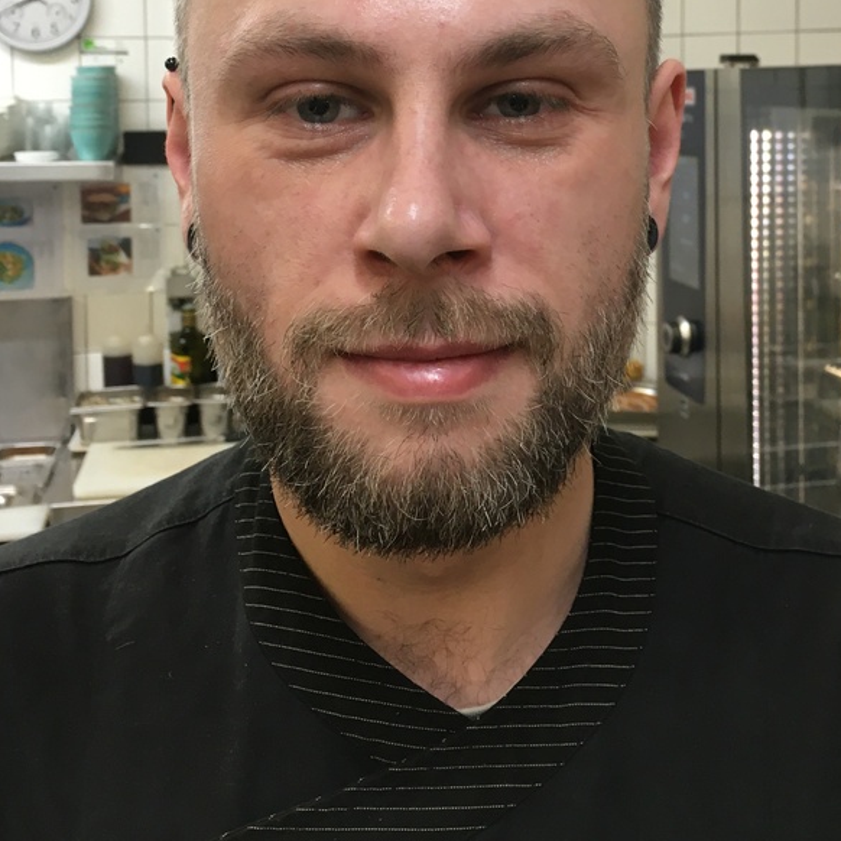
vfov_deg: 34.9
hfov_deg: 36.0
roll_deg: +0.9
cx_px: 484
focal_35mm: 47
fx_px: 1292
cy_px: 167
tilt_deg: -4.0
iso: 80
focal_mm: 4.15
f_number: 2.2
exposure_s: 1/33
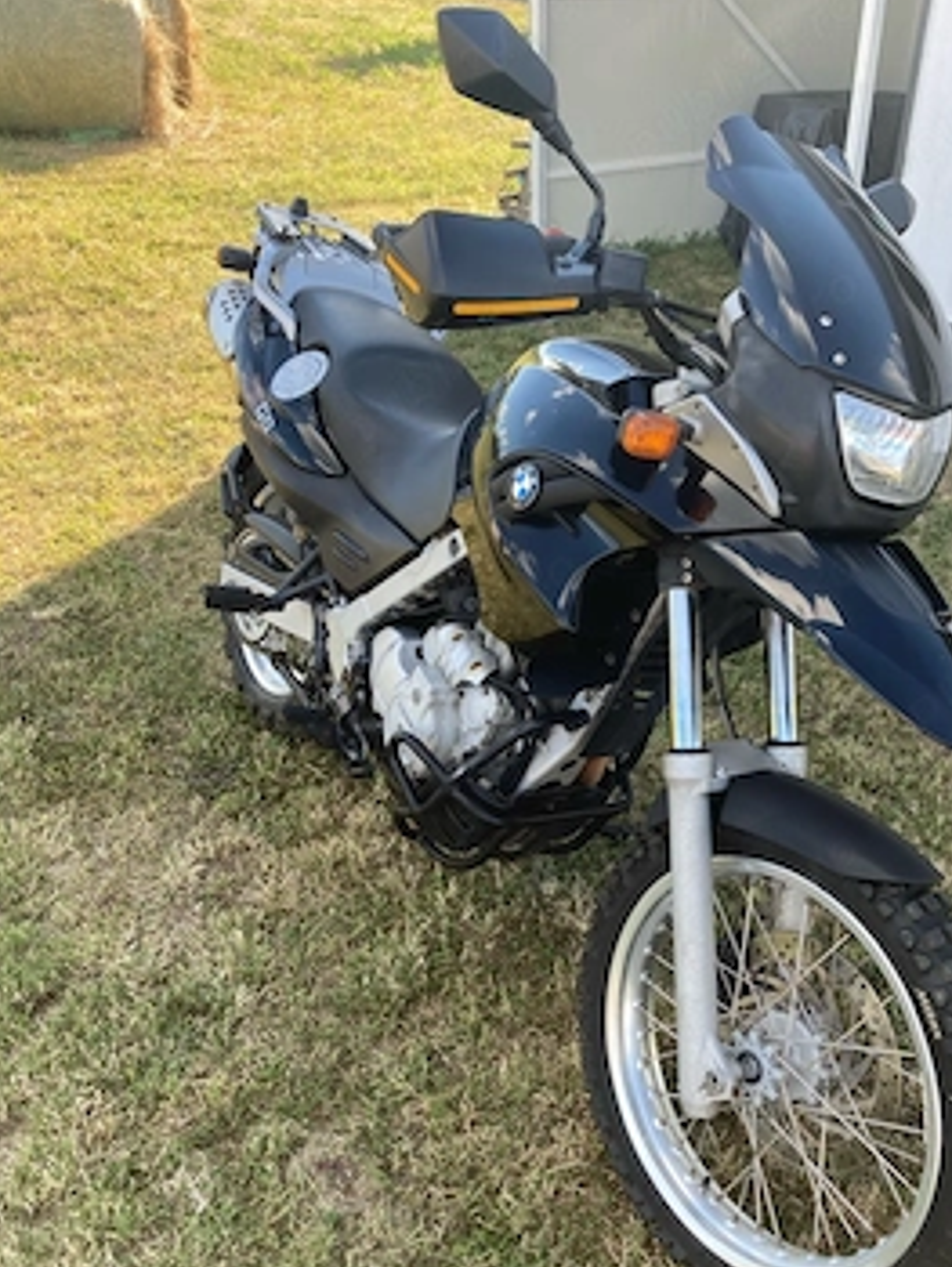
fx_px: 1172
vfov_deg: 56.7
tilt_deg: -28.8
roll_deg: -0.9
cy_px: 684
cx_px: 532
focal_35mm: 32
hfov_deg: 44.1
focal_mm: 3.99
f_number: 1.8
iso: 20
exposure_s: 1/260
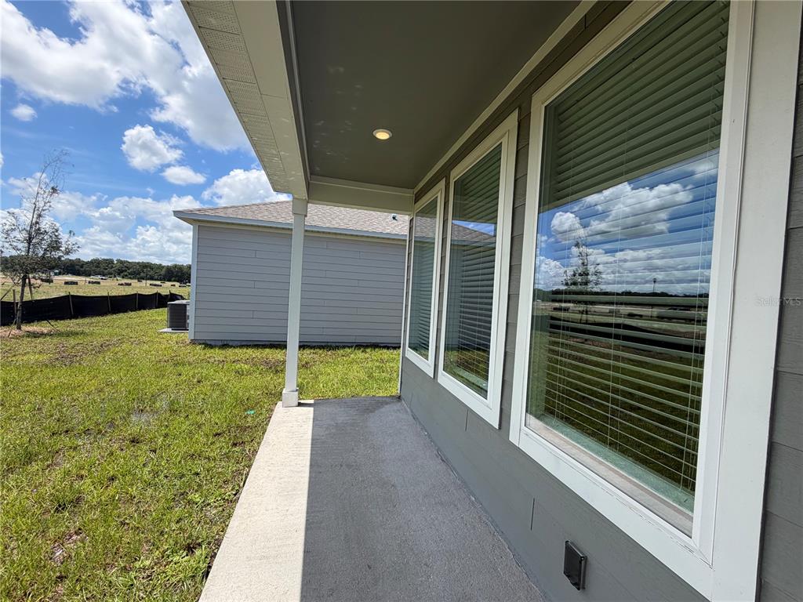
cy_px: 301
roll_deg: -3.1
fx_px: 325
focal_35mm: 14
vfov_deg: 85.7
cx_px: 402
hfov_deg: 102.1
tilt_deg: -1.5
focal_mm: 2.22
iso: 25
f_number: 2.2
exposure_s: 1/770
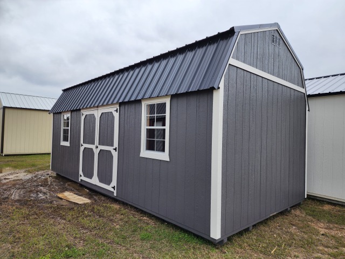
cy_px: 130
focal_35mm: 23
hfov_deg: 73.9
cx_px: 172
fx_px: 229
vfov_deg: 58.9
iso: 12
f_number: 1.8
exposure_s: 1/467
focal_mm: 6.4
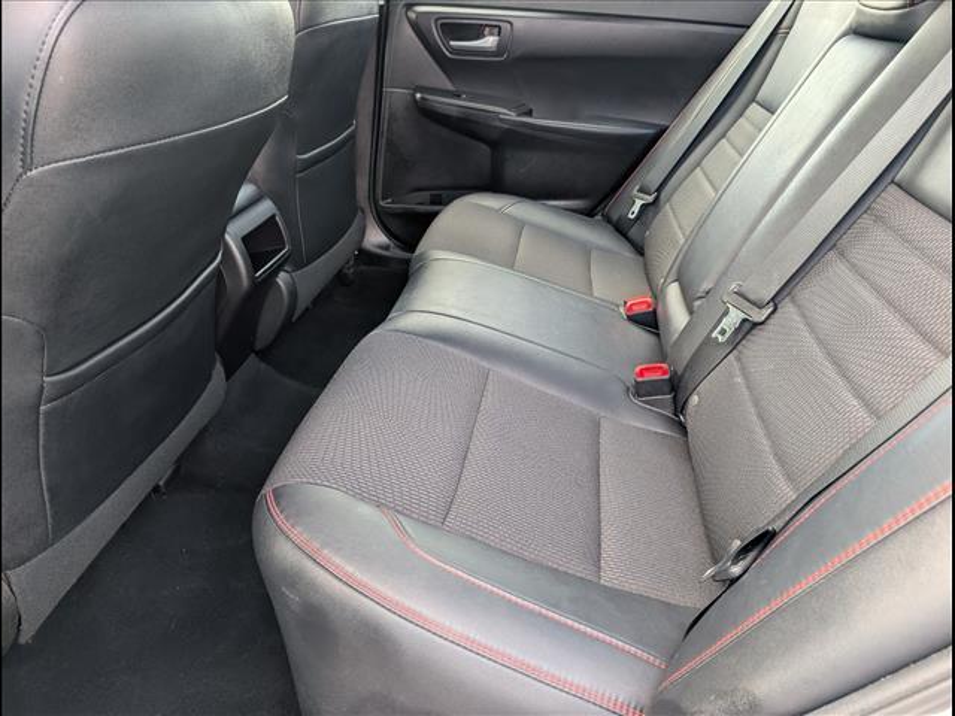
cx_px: 478
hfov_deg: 71.6
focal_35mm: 24
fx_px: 662
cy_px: 358
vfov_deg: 56.8
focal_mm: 6.9
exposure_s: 1/323
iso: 41
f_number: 1.68
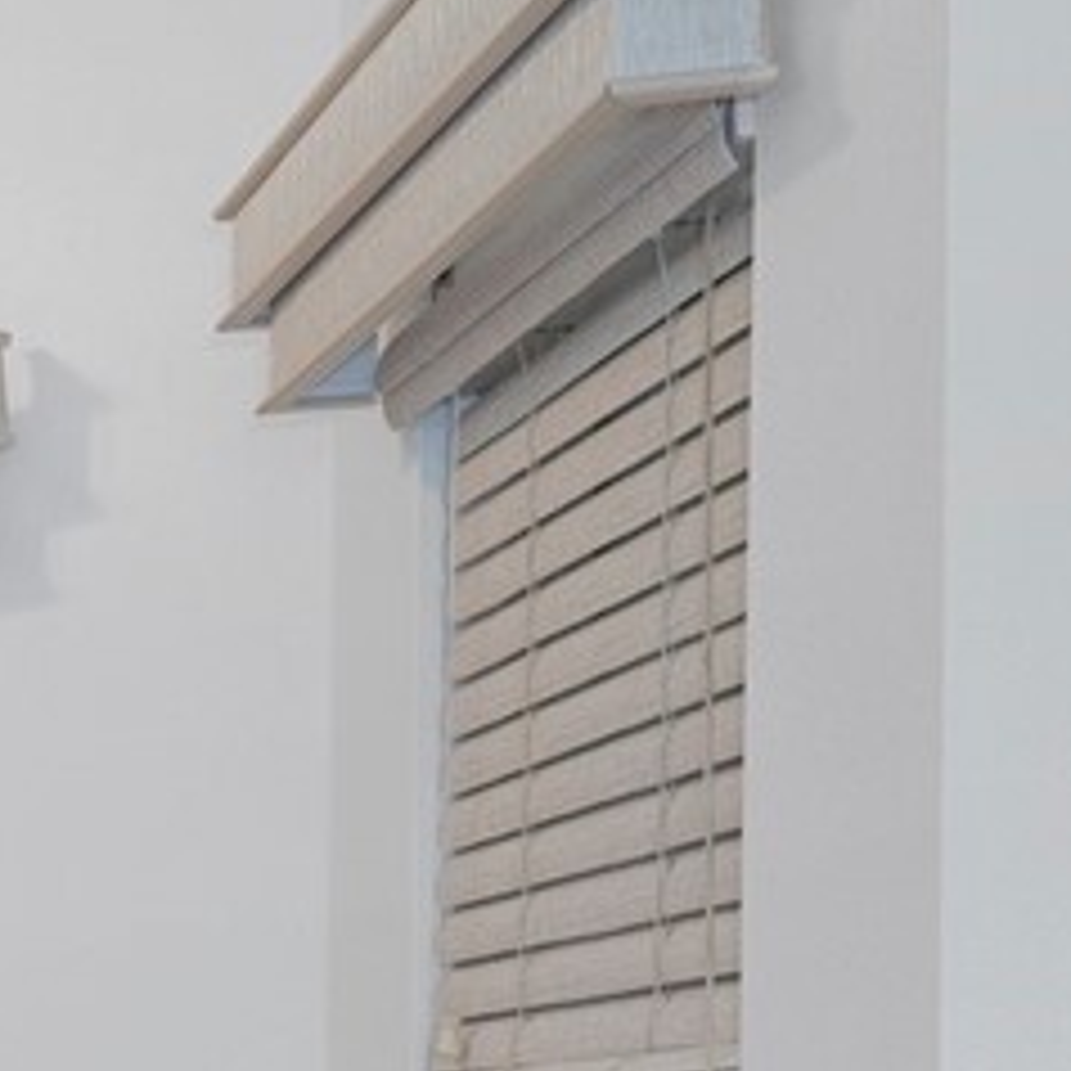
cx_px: -1098
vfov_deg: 24.1
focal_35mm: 66
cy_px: 1231
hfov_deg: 17.8
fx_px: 2310
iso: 400
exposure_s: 1/5
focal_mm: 17
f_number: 8
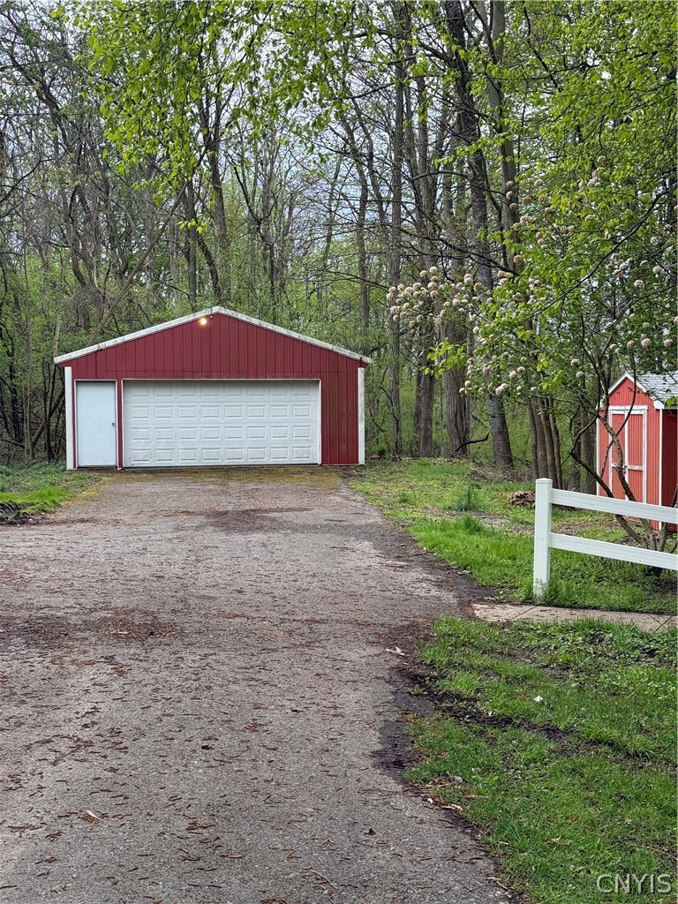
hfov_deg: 30.3
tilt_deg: -0.4
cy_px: 452
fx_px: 1254
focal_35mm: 48
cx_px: 339
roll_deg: +1.4
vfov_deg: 39.7
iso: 80
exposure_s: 1/1203
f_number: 1.78
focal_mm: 6.76
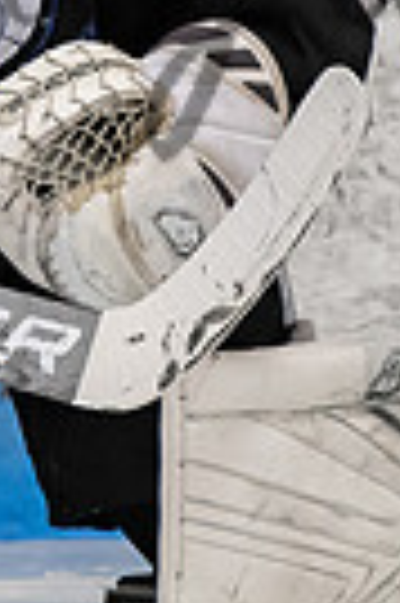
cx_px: -95
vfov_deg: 1.3
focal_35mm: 1629
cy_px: 52
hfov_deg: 0.8
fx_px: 27218
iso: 2000
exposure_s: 1/800
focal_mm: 200
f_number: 3.2
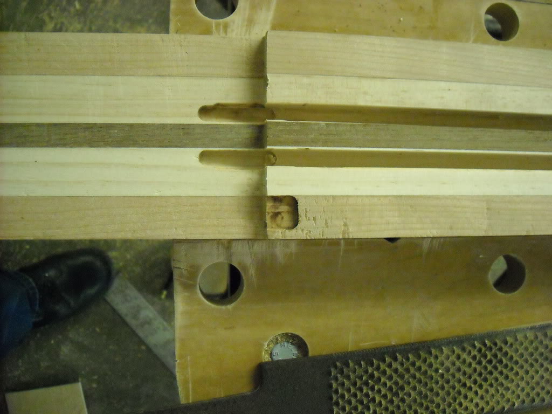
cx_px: 276
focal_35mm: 35
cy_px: 207
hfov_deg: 52.6
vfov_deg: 40.7
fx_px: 558
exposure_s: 1/33
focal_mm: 5.7
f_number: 2.8
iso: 800
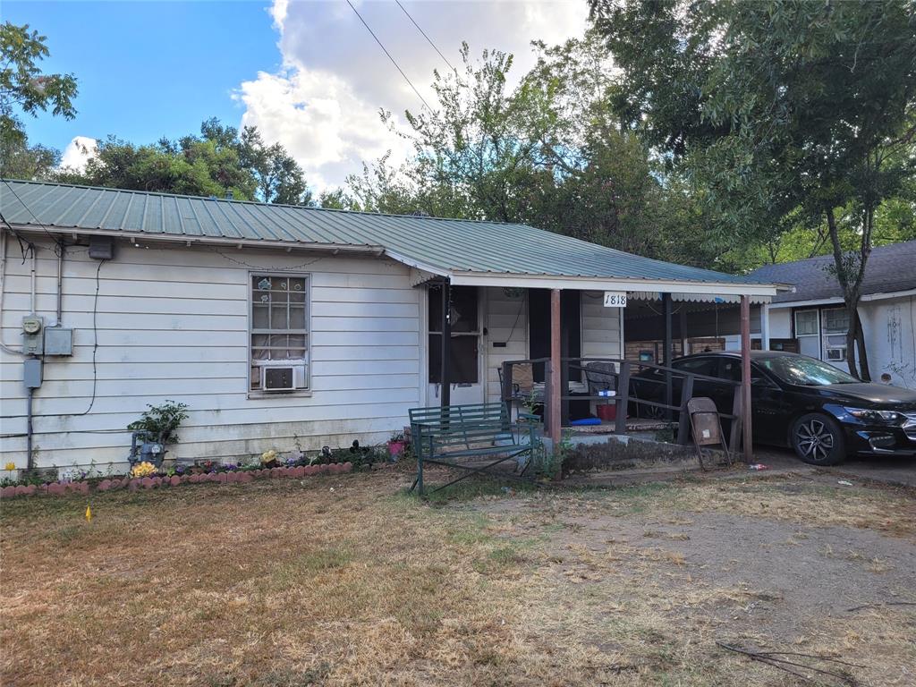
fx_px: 688
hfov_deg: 67.3
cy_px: 344
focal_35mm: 26
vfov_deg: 53.1
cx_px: 458
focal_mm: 5.4
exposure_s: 1/692
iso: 40
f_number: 1.8
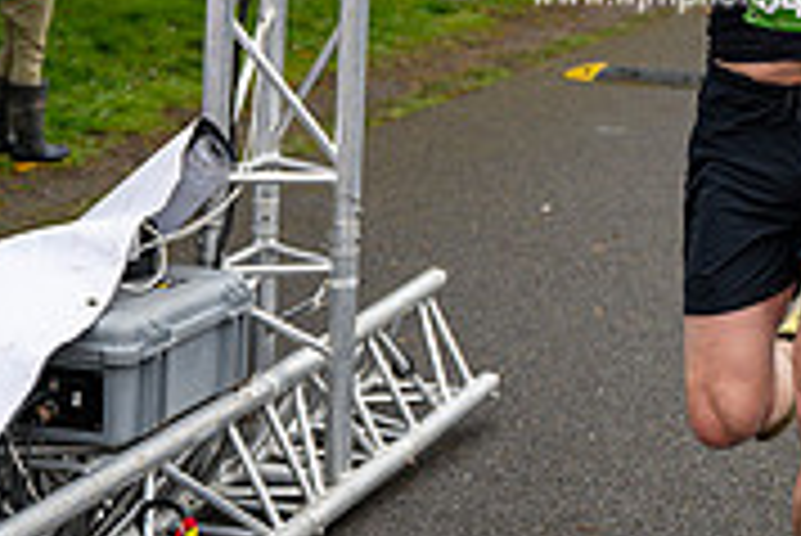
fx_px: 2828
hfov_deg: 16.0
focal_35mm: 127
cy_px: -191
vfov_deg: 10.5
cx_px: 693
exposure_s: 1/1250
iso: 250
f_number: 2.8
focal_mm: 39
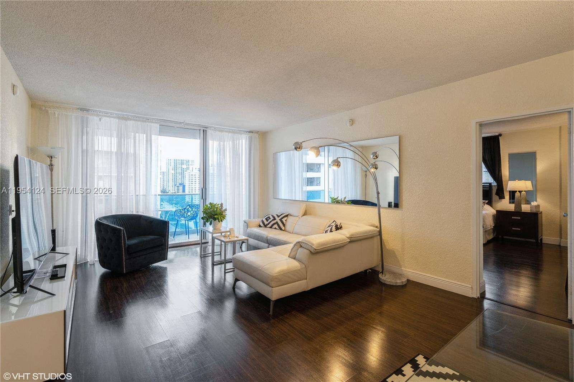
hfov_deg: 96.7
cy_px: 191
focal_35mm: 16
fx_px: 255
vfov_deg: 73.7
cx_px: 287
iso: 400
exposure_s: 1/8
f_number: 8
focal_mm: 16
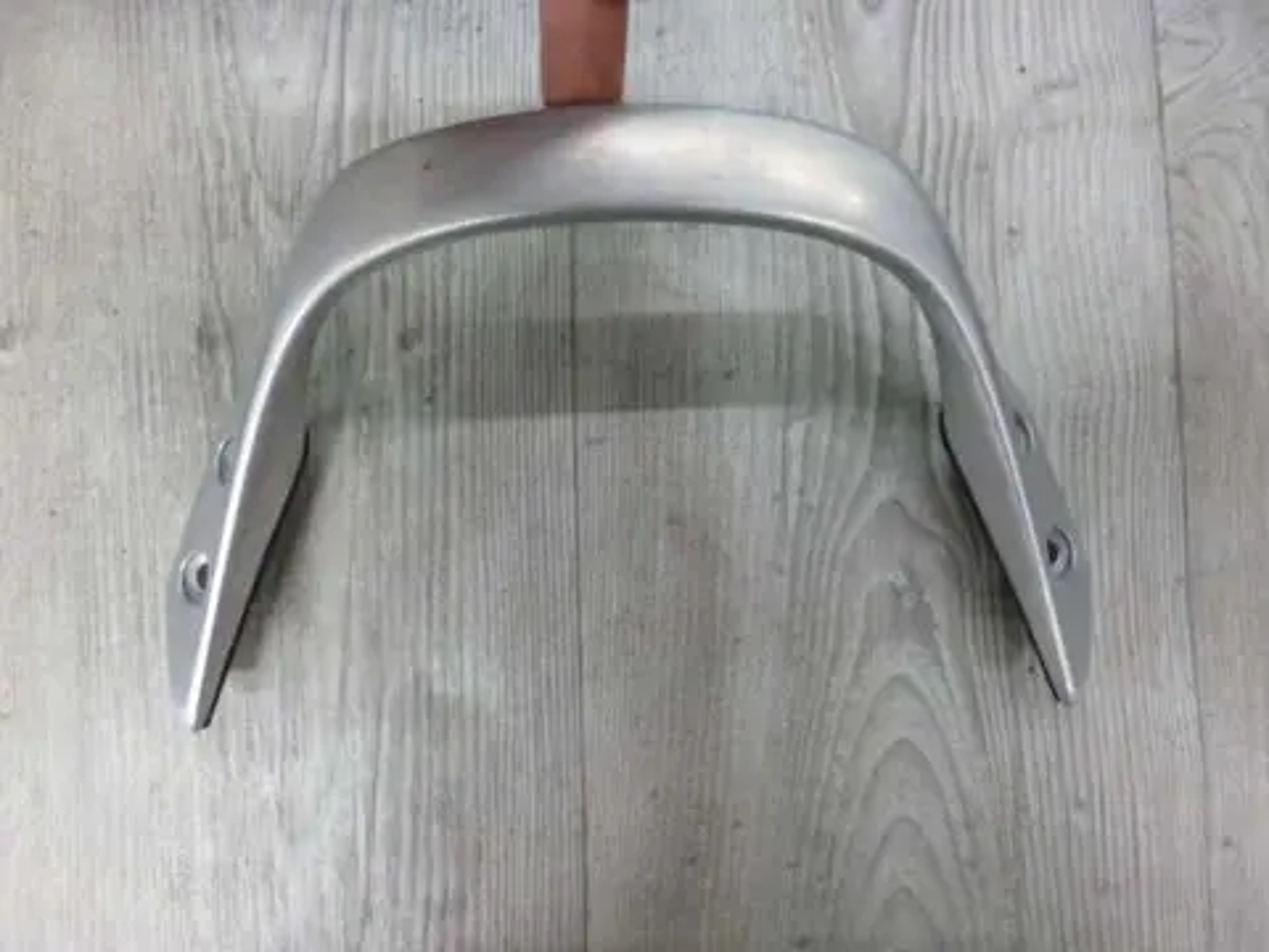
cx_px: 634
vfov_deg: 56.8
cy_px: 476
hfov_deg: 71.6
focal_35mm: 24
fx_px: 880
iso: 800
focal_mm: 4.3
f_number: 2.5
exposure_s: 1/40
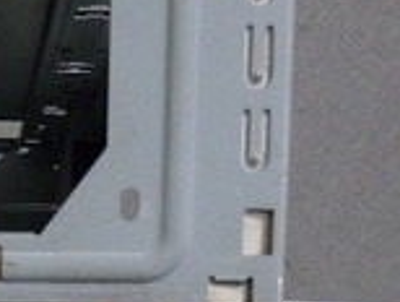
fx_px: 1296
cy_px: 547
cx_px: -55
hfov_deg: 16.9
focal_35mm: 112
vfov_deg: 12.2
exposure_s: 1/10
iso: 400
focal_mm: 4.8
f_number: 2.8
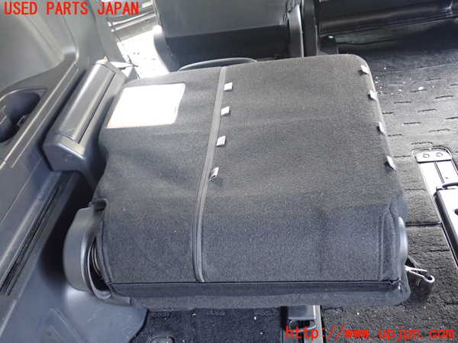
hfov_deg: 60.0
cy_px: 172
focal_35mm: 30
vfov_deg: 46.8
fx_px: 397
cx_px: 229
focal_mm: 5.4
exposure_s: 1/30
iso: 500
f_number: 2.3
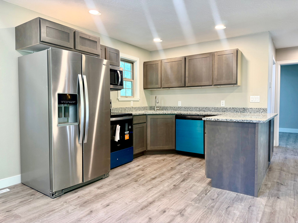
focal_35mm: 24
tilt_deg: -2.4
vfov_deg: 56.8
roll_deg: +0.3
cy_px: 112
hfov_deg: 71.6
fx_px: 207
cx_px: 149
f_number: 1.78
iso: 125
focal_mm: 6.76
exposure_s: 1/60
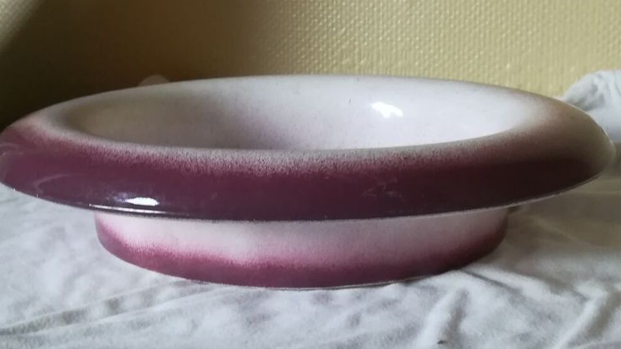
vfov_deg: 24.2
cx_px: 310
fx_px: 807
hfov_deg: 42.1
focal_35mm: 49
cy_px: 100
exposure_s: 1/33.3
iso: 320
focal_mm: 3.83
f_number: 2.2
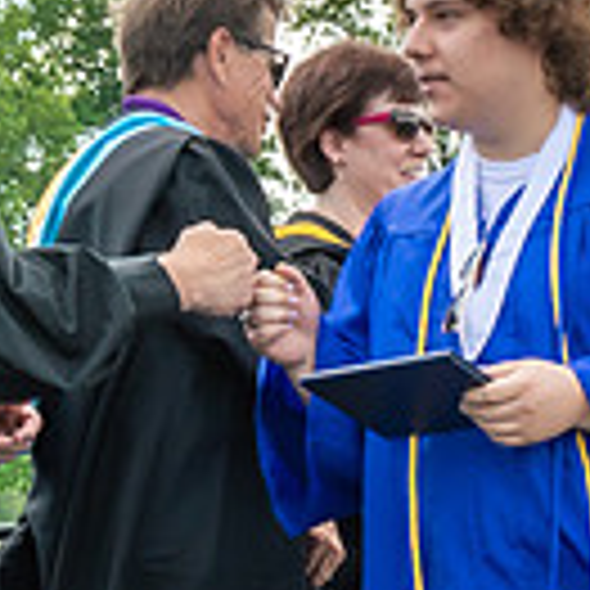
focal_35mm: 181
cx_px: 404
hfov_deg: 9.7
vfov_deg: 9.6
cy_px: 554
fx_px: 3490
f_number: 7.1
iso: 200
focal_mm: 22
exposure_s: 1/200
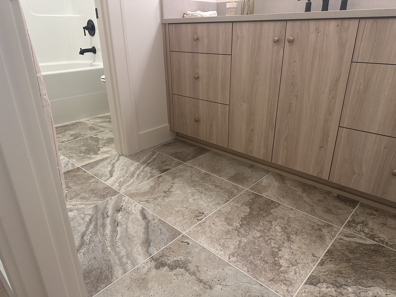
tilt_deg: -23.6
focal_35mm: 24
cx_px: 198
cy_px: 148
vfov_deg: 56.8
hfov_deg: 71.6
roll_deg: +0.9
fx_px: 275
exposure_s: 1/60
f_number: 1.78
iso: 250
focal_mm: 6.86
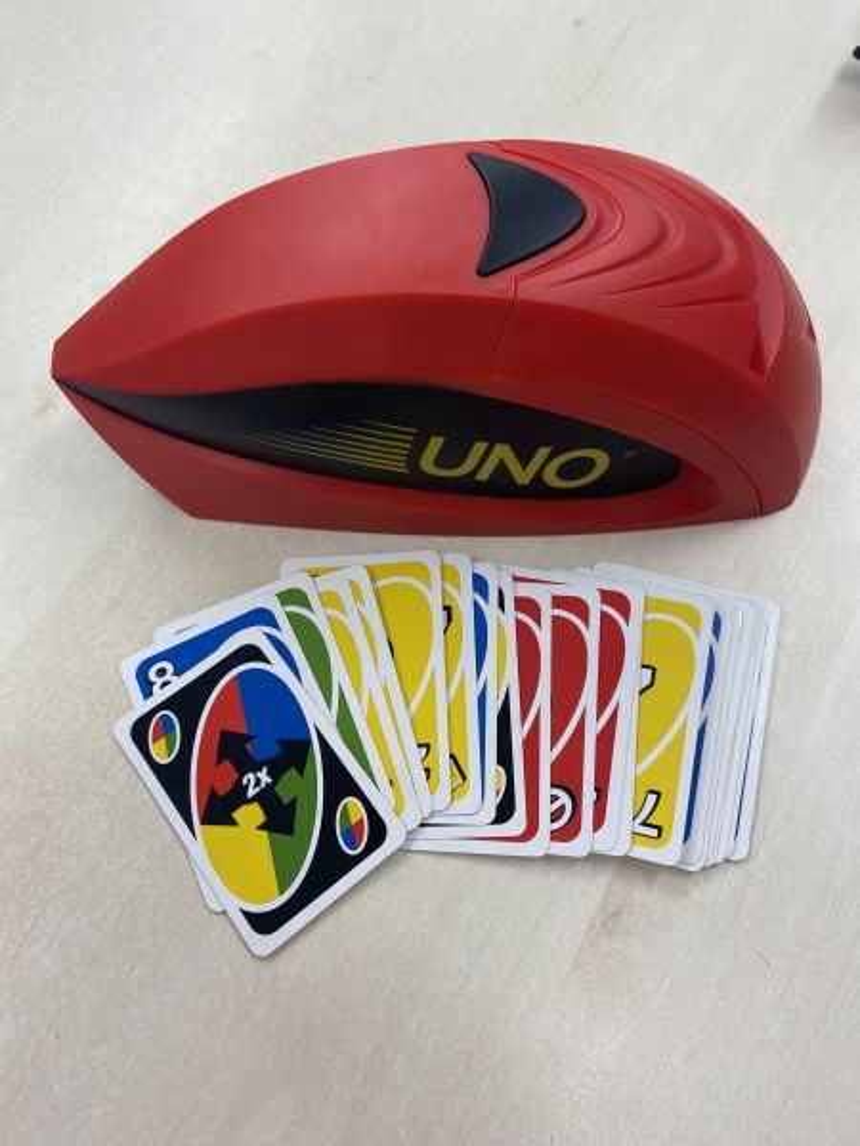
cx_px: 430
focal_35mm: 26
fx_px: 861
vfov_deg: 67.3
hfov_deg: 53.1
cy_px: 573
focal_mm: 4.25
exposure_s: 1/100
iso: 80
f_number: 1.8
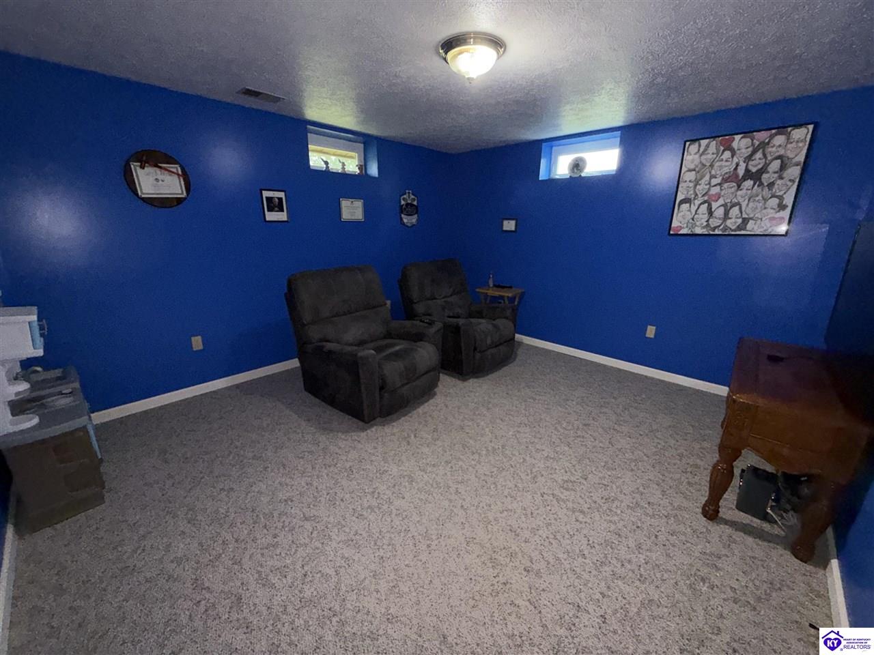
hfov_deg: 102.1
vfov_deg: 85.7
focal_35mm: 14
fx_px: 353
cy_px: 328
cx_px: 437
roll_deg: +0.0
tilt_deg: -15.6
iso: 250
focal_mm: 2.22
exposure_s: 1/40
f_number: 2.2
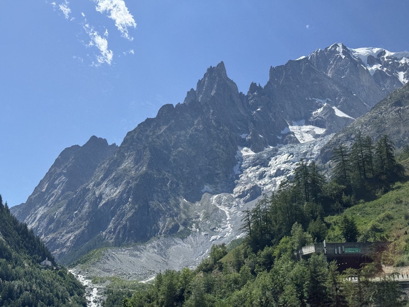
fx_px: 579
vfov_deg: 29.7
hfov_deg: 38.9
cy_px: 155
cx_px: 207
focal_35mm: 49
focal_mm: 6.76
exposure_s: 1/2513
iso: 64
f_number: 1.78
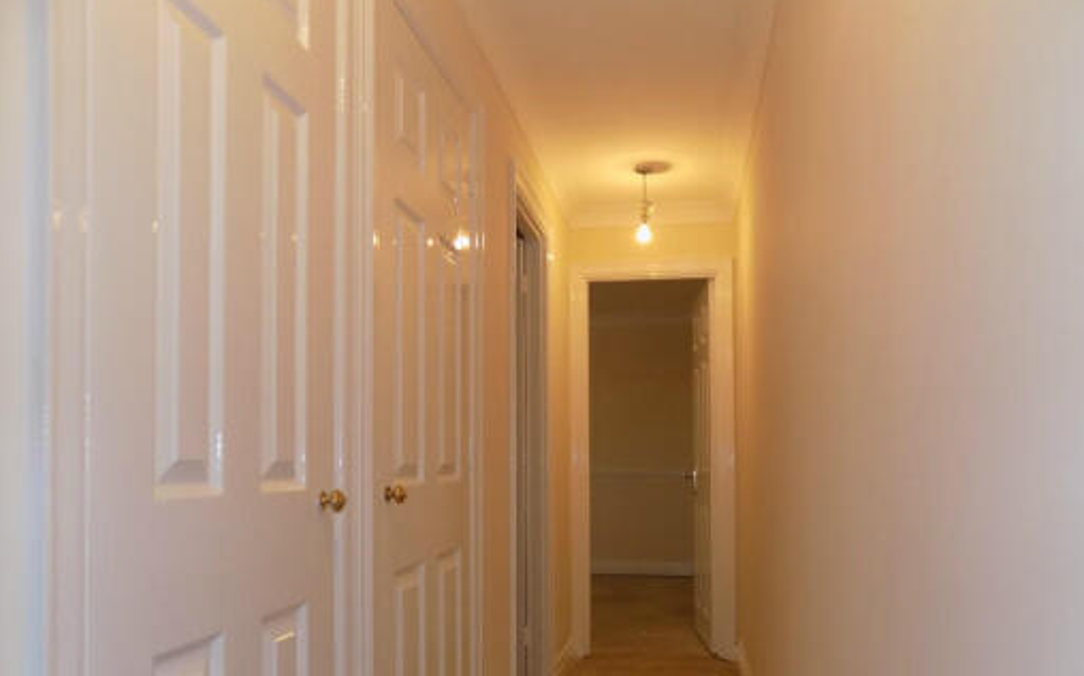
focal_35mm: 28
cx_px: 586
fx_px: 827
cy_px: 442
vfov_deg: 43.9
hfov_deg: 66.4
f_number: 3.1
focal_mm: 4
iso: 220
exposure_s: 1/30
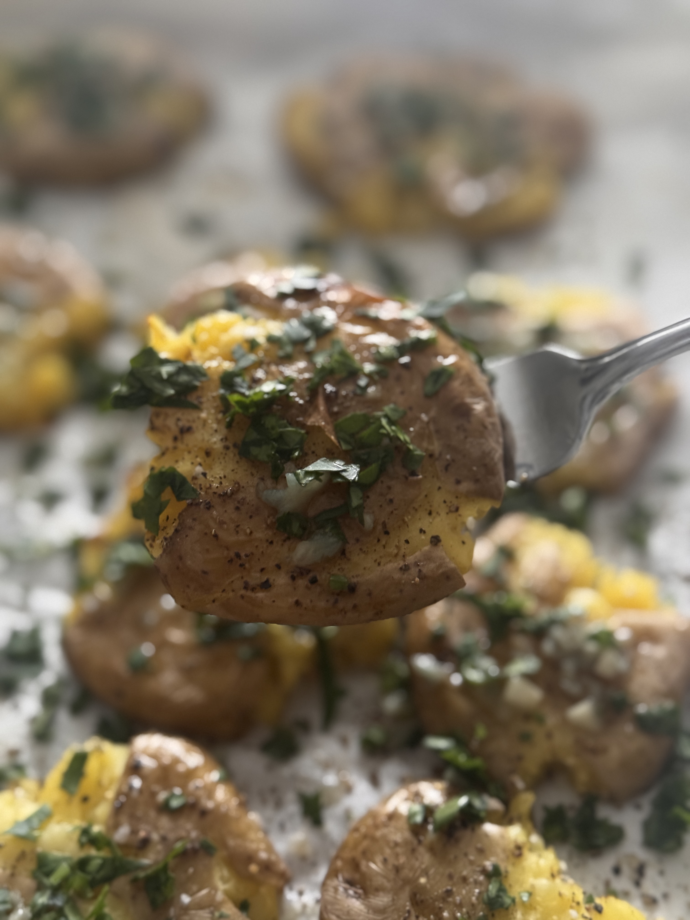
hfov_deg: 30.3
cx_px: 345
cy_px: 460
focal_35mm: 48
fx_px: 1276
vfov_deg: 39.7
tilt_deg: -49.1
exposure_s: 1/33
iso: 500
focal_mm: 6.76
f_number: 1.78
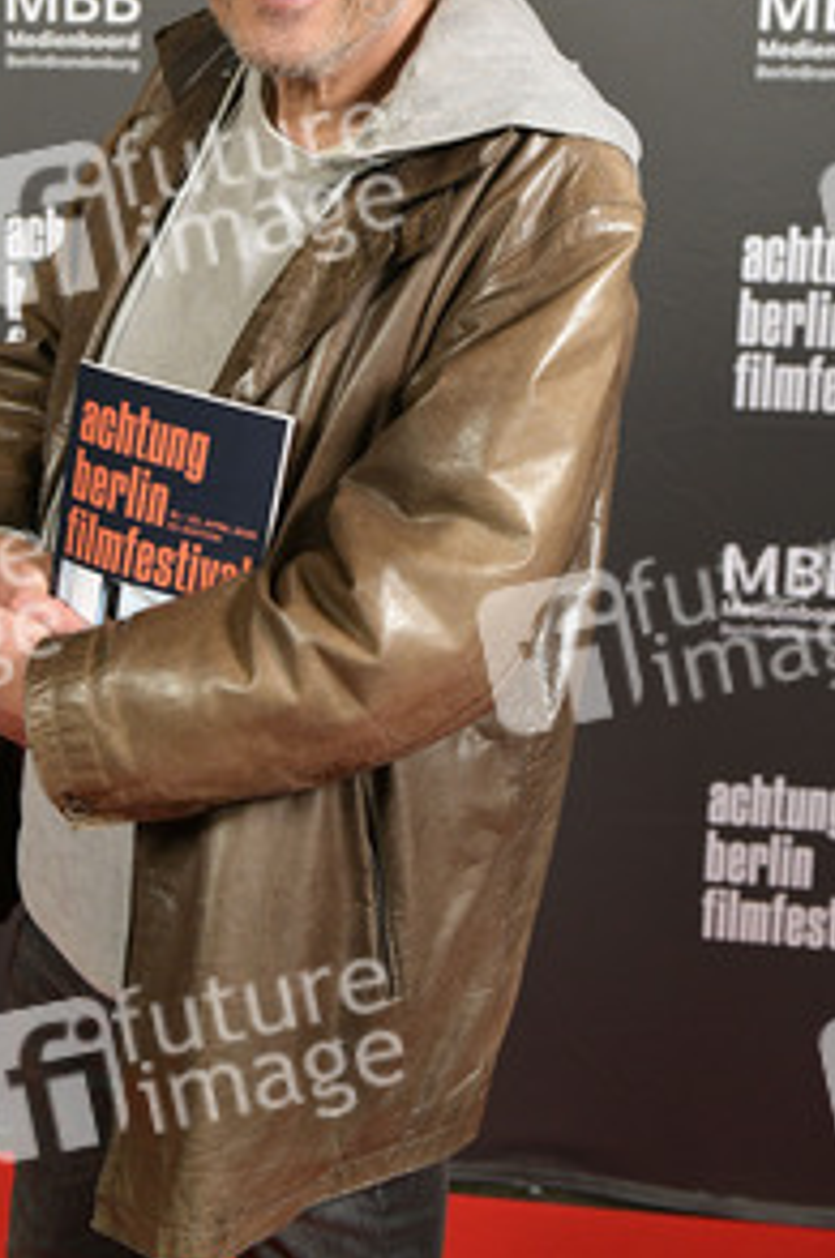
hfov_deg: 27.3
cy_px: 419
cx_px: 308
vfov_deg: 39.9
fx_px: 1711
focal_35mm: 49
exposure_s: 1/250
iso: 2000
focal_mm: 36
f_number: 5
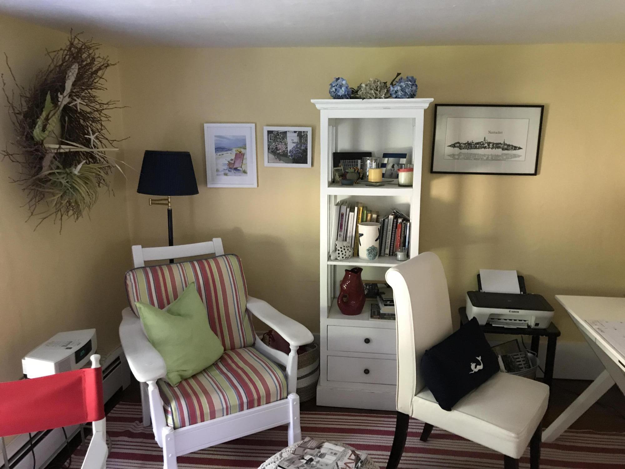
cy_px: 234
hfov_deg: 63.4
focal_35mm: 28
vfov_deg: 49.7
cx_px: 312
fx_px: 506
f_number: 1.8
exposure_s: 1/8
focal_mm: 3.99
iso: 100
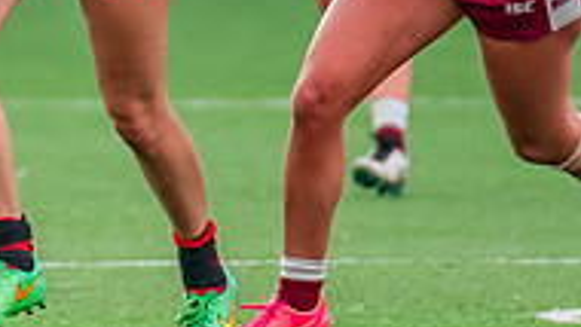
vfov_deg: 0.5
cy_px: -50
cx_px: -365
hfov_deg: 0.9
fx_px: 38402
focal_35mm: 2492
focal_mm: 420
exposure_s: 1/800
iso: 1600
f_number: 4
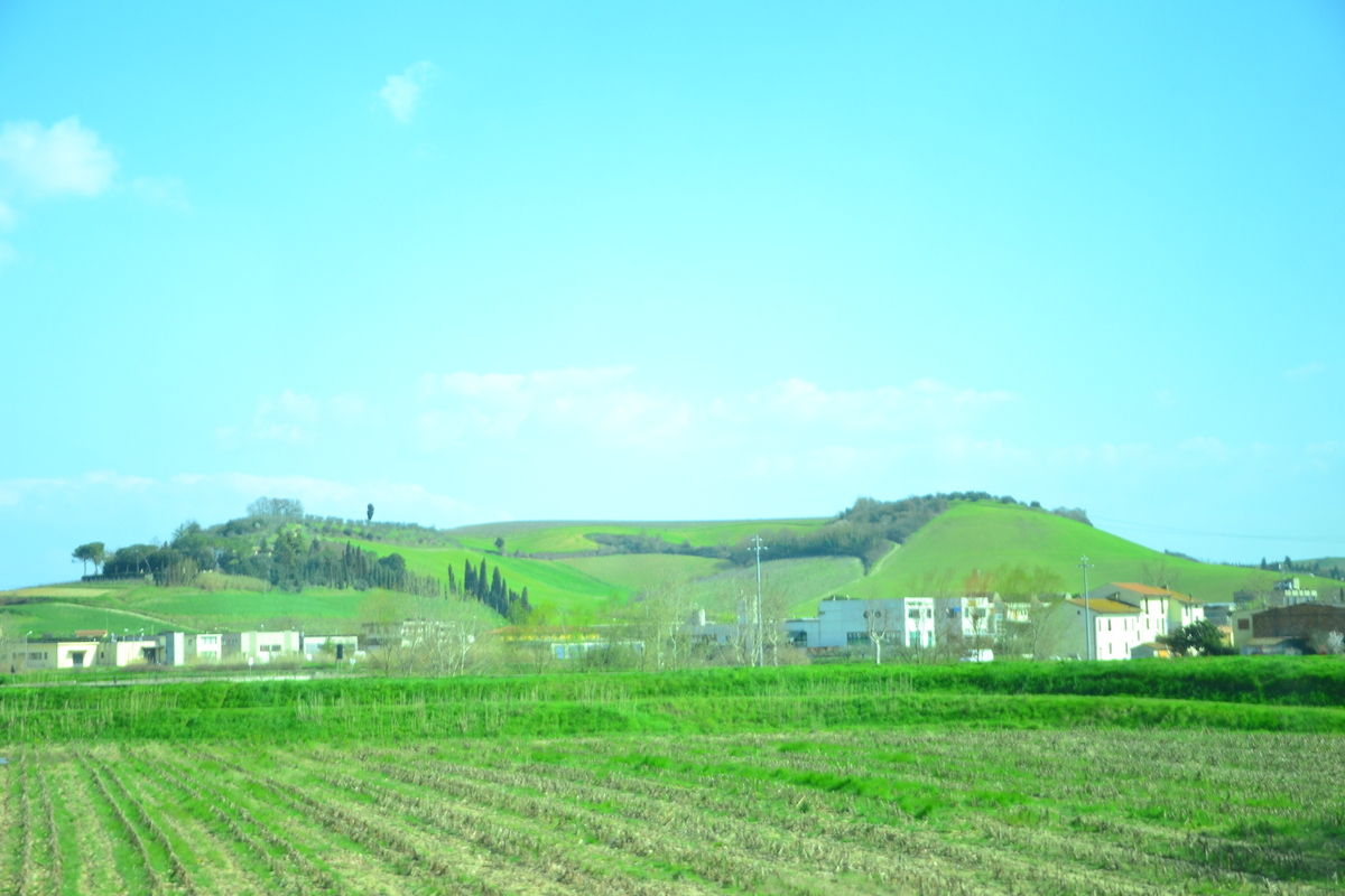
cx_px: 672
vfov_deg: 23.8
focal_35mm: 57
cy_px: 448
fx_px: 2129
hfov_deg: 35.1
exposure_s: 1/500
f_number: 4.5
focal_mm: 38
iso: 400
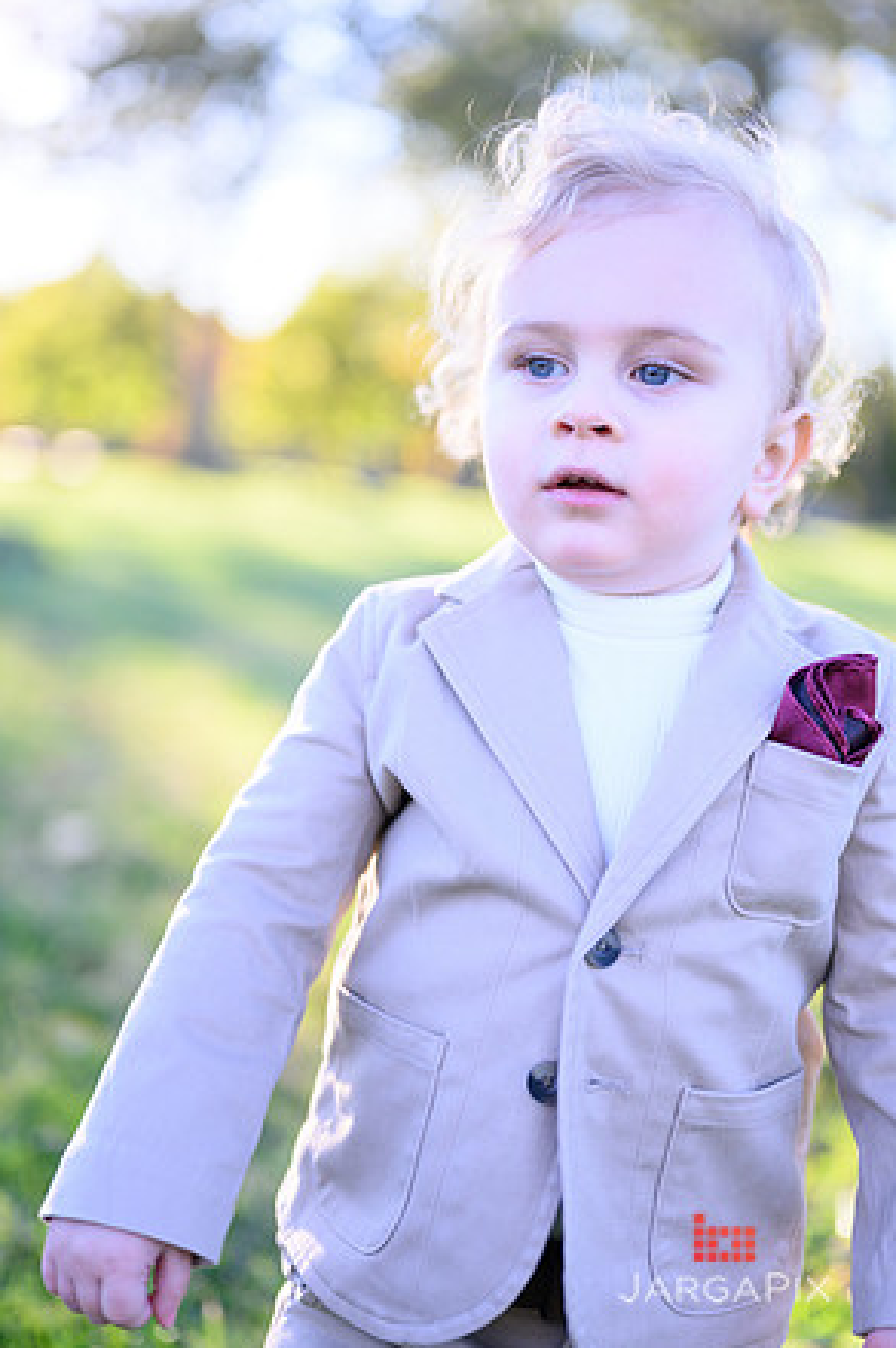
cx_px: 451
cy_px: 682
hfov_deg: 26.4
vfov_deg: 38.9
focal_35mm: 51
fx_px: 1908
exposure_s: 1/800
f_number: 2
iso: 320
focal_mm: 50
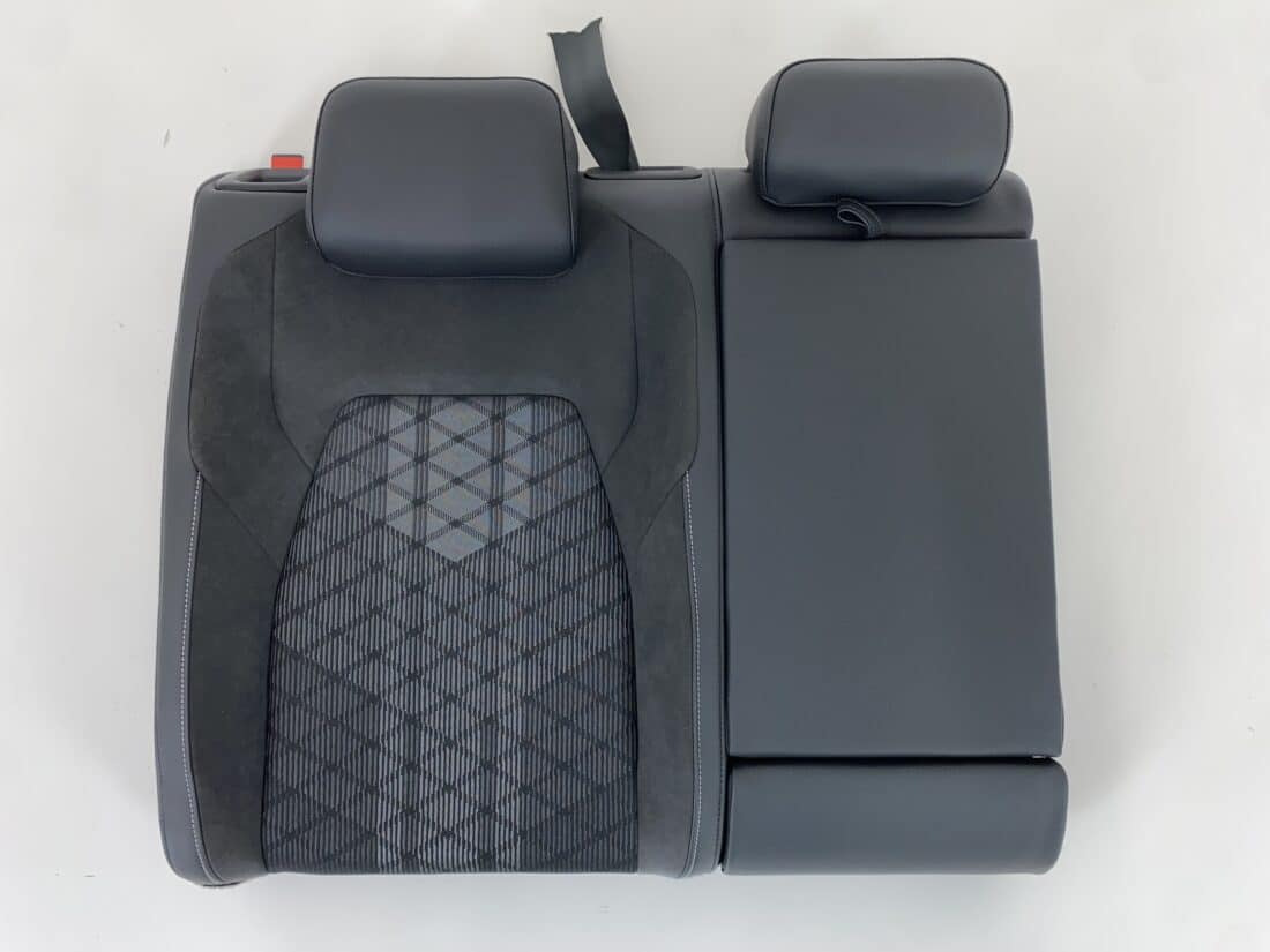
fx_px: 954
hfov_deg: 67.3
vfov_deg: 53.1
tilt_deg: -83.8
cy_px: 476
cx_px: 635
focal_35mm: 26
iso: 32
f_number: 1.8
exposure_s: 1/35
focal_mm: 4.25
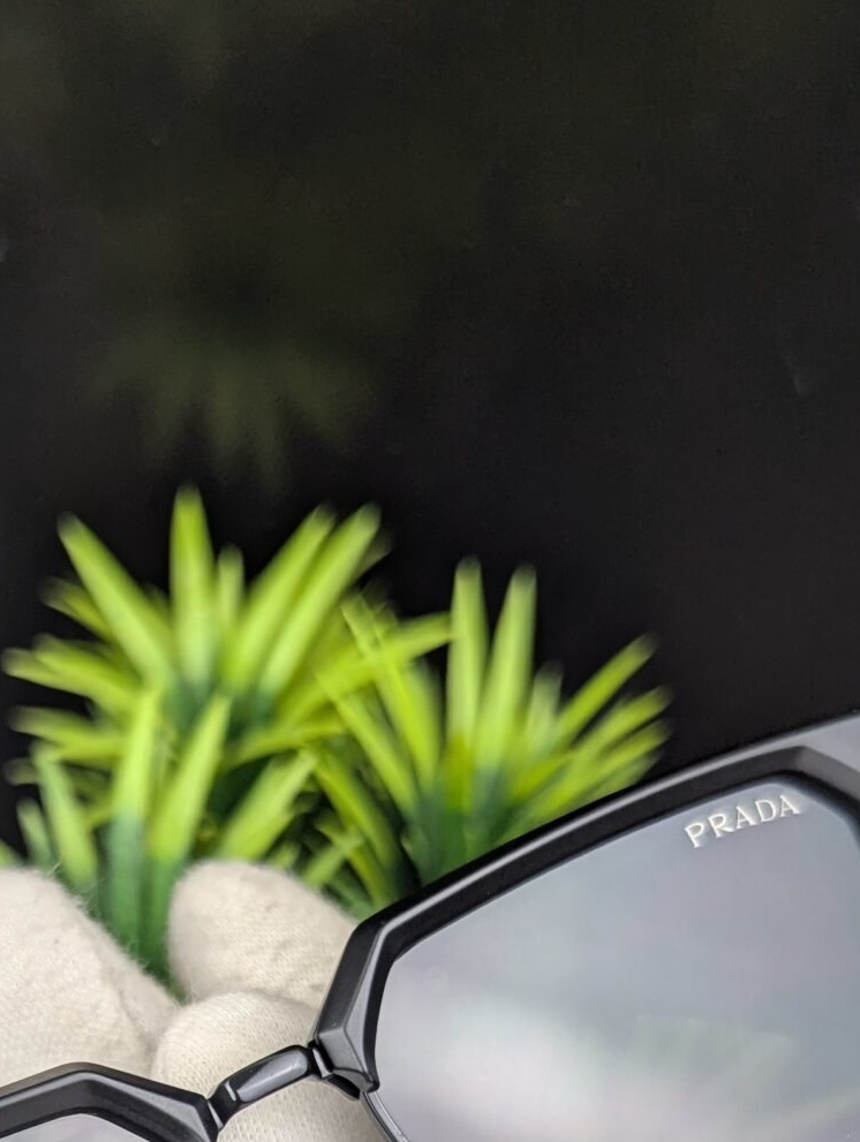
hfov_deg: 23.3
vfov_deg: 28.9
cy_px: 1185
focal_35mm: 62
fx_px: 2049
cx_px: 159
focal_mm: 6.81
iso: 70
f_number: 1.85
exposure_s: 1/100
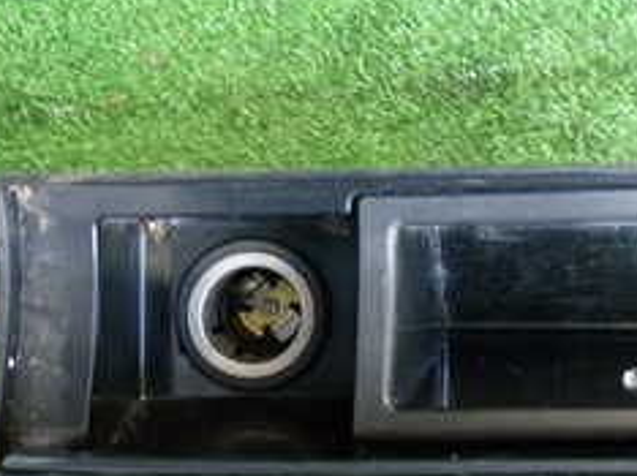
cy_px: 250
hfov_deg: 24.9
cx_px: 517
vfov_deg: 19.1
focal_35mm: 77
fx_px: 1415
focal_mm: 5.4
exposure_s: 1/30
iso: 320
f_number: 2.3
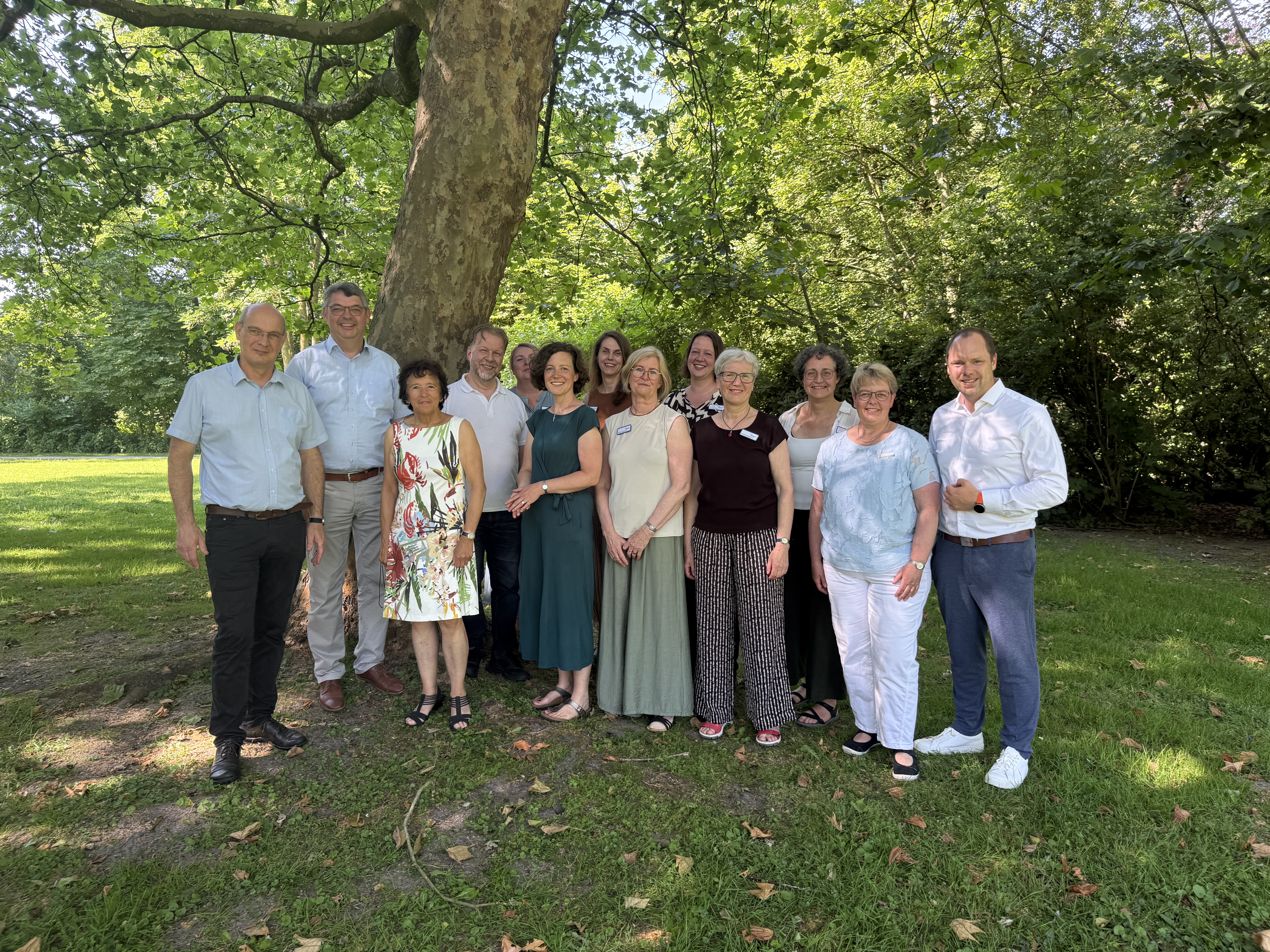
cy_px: 476
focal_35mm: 24
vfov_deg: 56.8
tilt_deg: -4.7
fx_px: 881
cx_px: 635
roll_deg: +0.6
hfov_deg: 71.6
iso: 80
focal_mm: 6.76
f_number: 1.78
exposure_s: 1/137
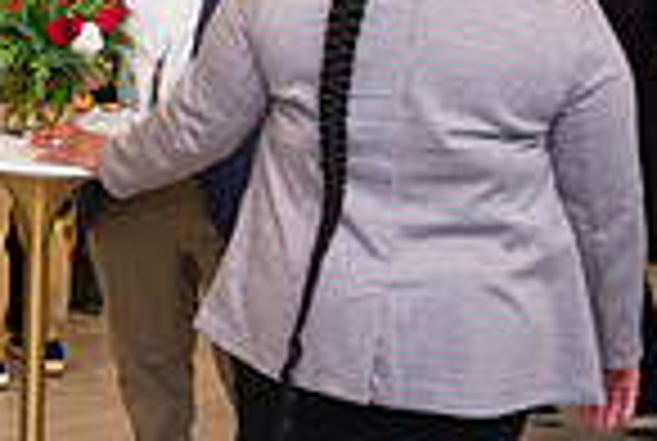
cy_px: -58
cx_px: -392
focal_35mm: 95
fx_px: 1737
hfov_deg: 18.4
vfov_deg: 14.1
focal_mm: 24
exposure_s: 1/200
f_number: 3.2
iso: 400
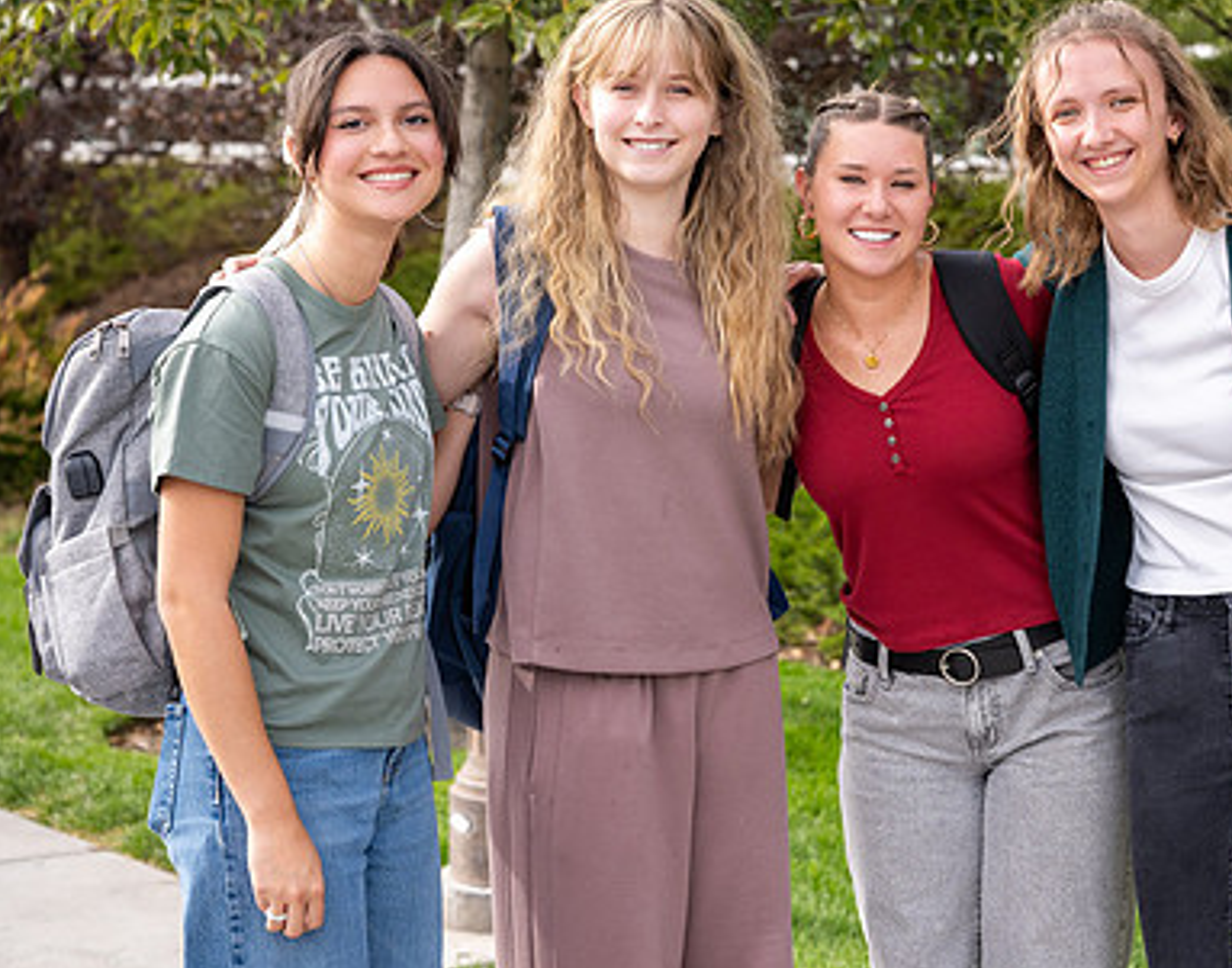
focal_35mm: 80
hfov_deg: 23.9
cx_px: 852
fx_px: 2897
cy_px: 396
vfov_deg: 19.0
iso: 160
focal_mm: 44
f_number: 3.2
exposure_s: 1/800
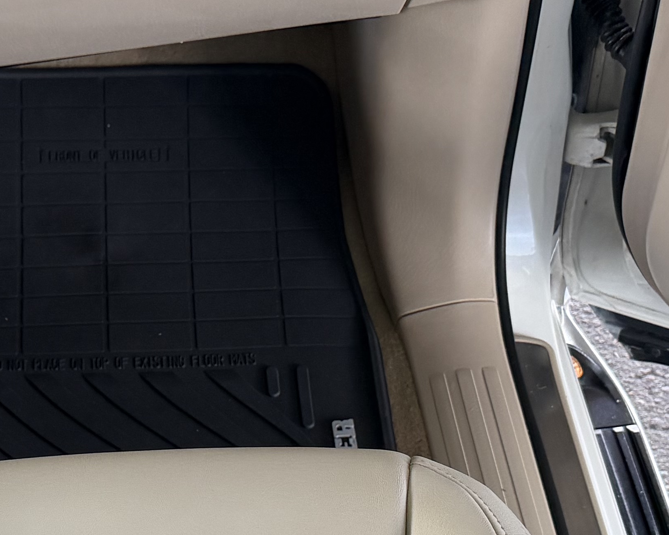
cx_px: -40
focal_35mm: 82
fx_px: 1623
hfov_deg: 22.2
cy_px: 560
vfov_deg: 18.1
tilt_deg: -53.4
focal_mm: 6.76
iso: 200
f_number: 1.78
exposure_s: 1/143
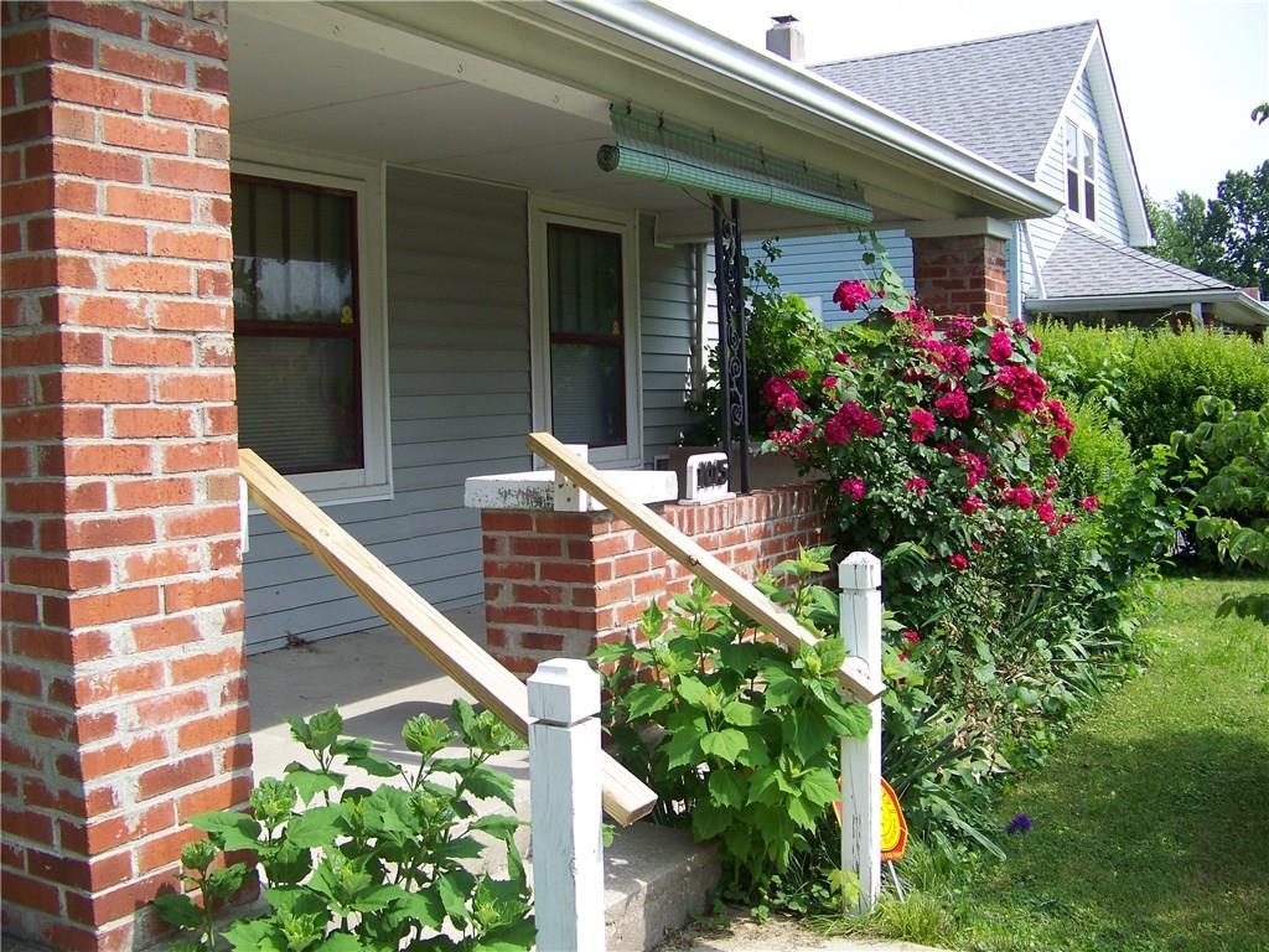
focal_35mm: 36
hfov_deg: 51.4
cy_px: 476
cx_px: 634
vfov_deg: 39.7
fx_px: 1320
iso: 64
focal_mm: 5.85
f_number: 2.8
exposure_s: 1/500
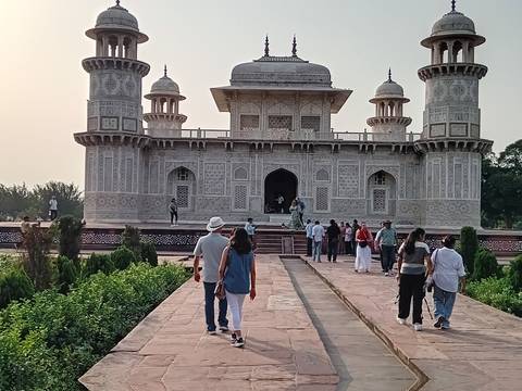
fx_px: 392
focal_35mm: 26
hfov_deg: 67.3
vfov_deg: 53.1
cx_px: 261
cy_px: 196
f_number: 1.8
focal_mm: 3.88
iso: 125
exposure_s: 1/1115
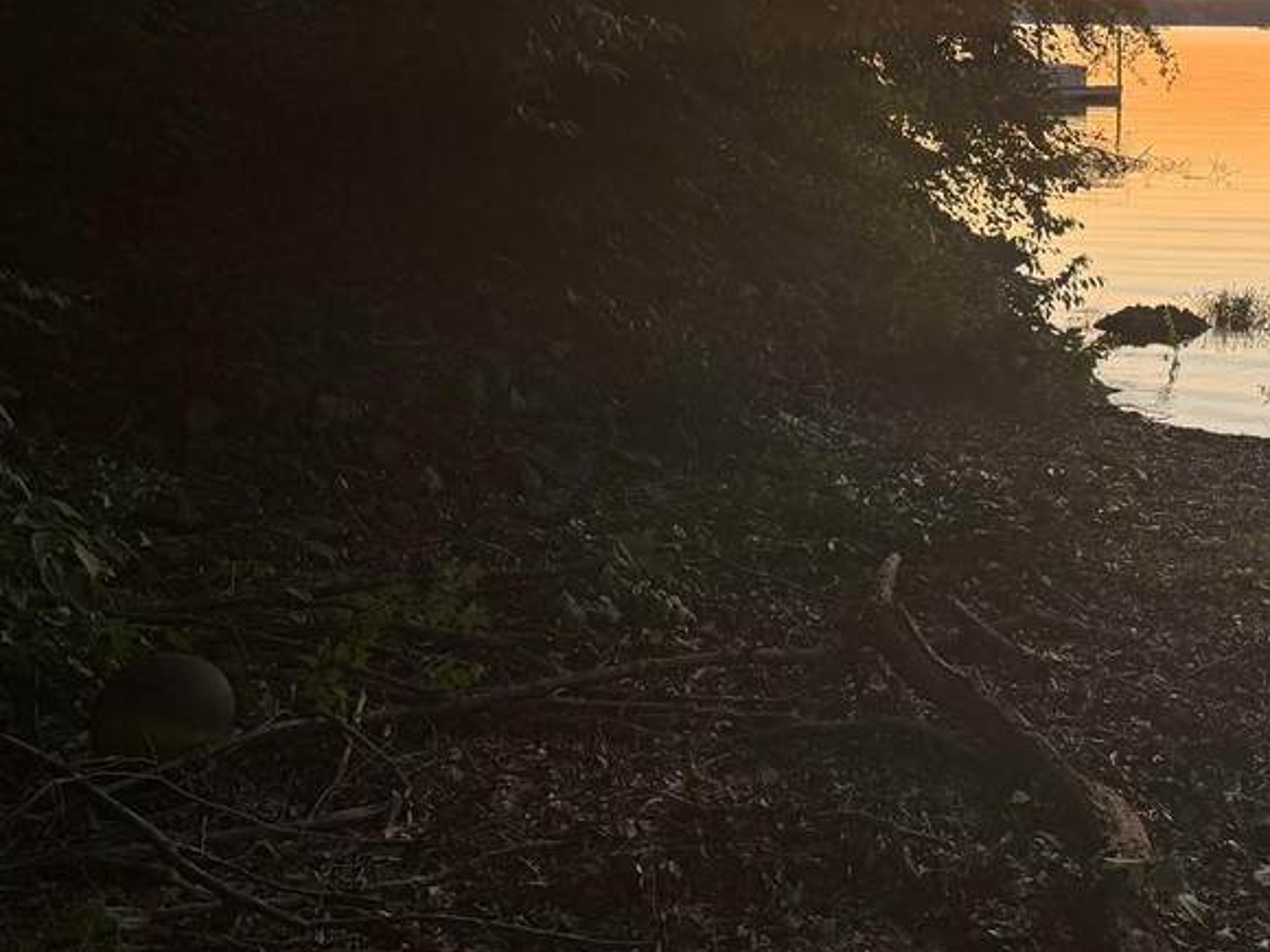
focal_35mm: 53
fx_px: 1944
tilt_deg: +0.1
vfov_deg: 26.3
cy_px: 33
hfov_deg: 32.8
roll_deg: -0.5
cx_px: 1314
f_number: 1.78
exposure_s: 1/321
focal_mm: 6.76
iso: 100
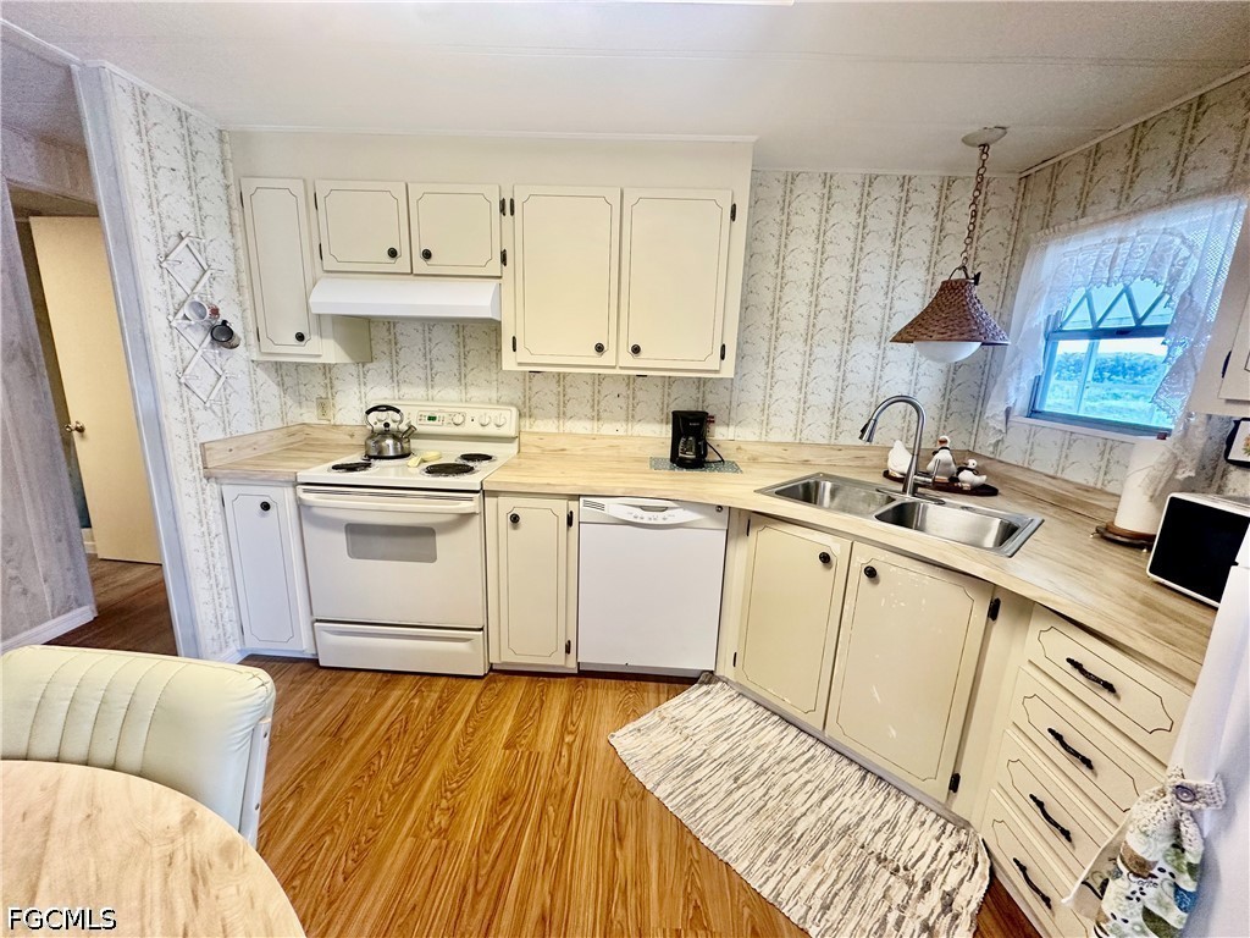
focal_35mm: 14
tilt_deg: -13.1
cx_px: 625
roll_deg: -2.5
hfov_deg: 102.1
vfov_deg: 85.7
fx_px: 506
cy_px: 469
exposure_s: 1/60
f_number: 2.2
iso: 160
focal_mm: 2.22
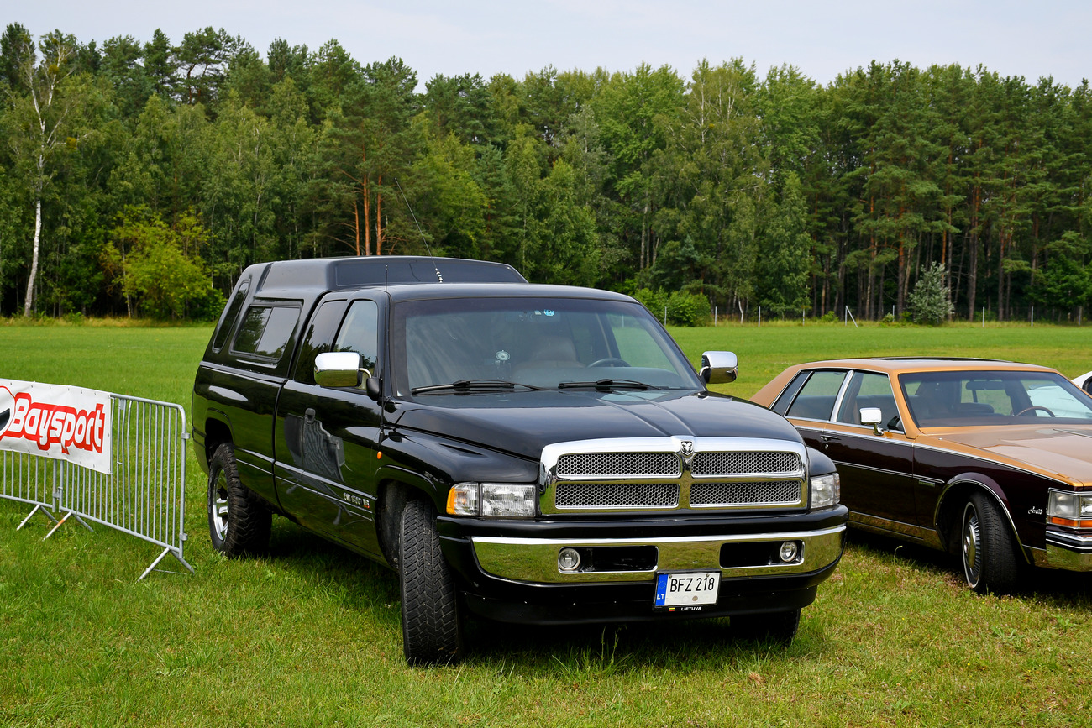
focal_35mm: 52
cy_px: 364
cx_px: 546
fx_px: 1577
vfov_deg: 26.0
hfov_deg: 38.2
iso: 200
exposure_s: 1/800
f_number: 6.3
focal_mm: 35
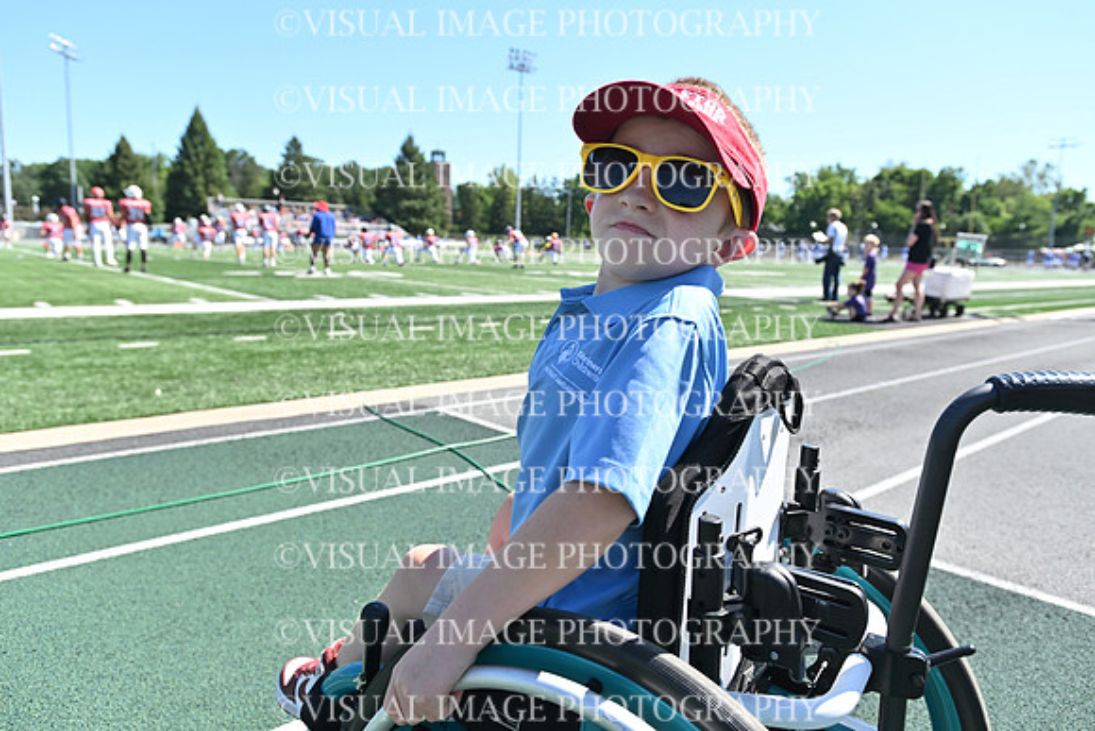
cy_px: 366
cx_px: 548
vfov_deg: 51.3
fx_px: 761
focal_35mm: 25
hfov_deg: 71.5
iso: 250
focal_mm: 25
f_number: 5.6
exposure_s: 1/800
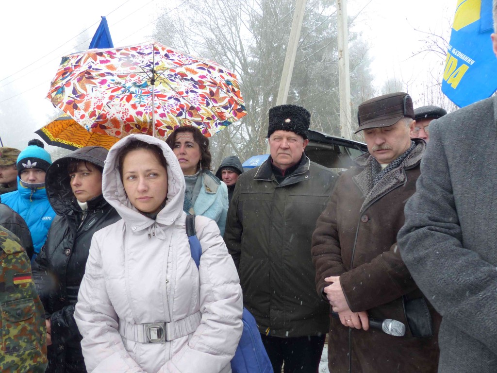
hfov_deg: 69.4
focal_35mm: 25
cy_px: 186
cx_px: 248
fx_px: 359
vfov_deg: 54.9
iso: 100
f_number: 4
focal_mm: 4.5
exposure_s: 1/160
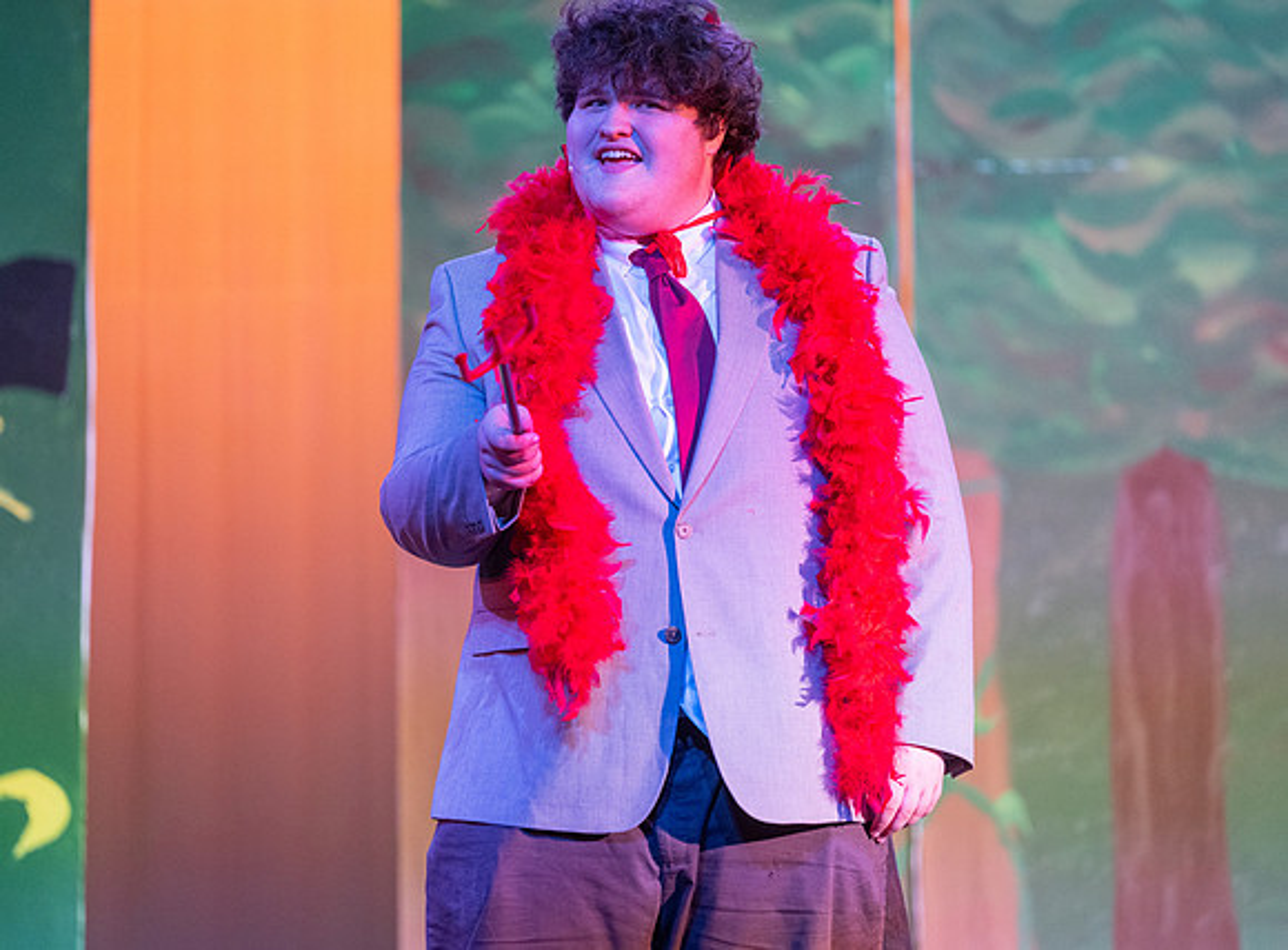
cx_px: 622
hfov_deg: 8.2
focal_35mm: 242
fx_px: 8959
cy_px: 430
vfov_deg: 6.1
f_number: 2.8
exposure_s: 1/400
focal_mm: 200
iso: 1100
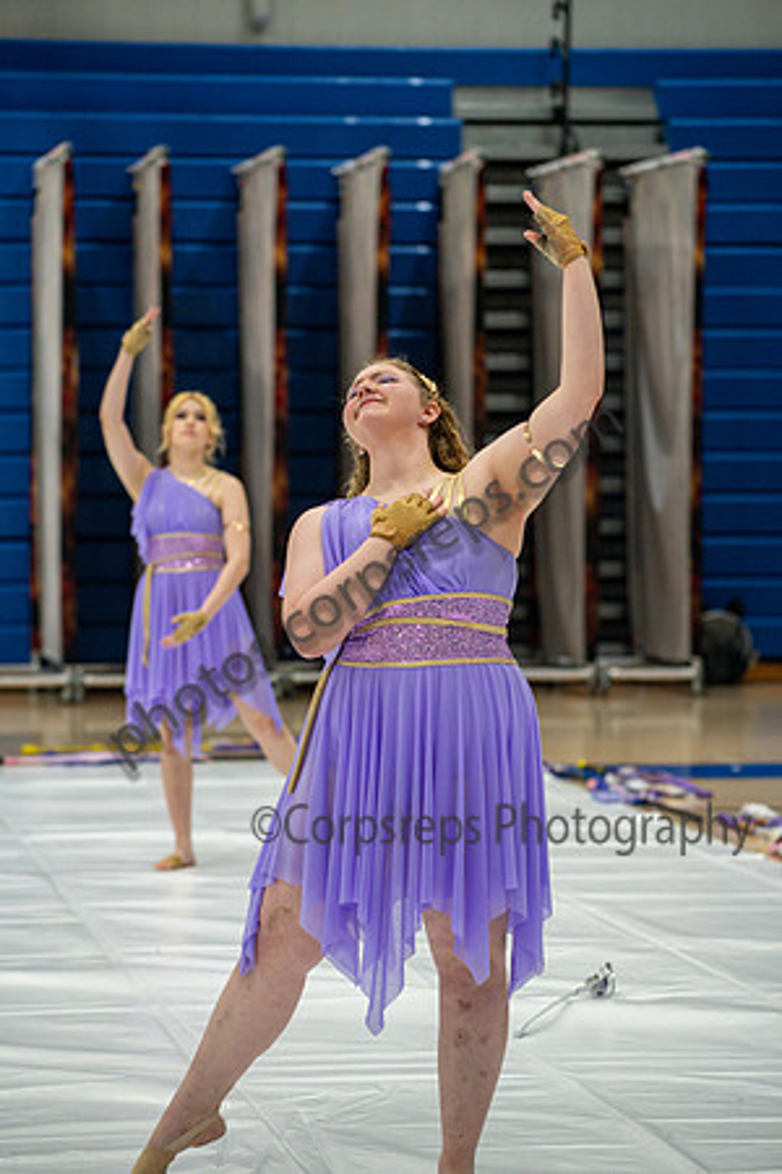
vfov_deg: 15.8
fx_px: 4236
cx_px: 391
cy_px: 587
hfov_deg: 10.5
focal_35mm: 130
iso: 2800
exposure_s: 1/500
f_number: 4
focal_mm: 130
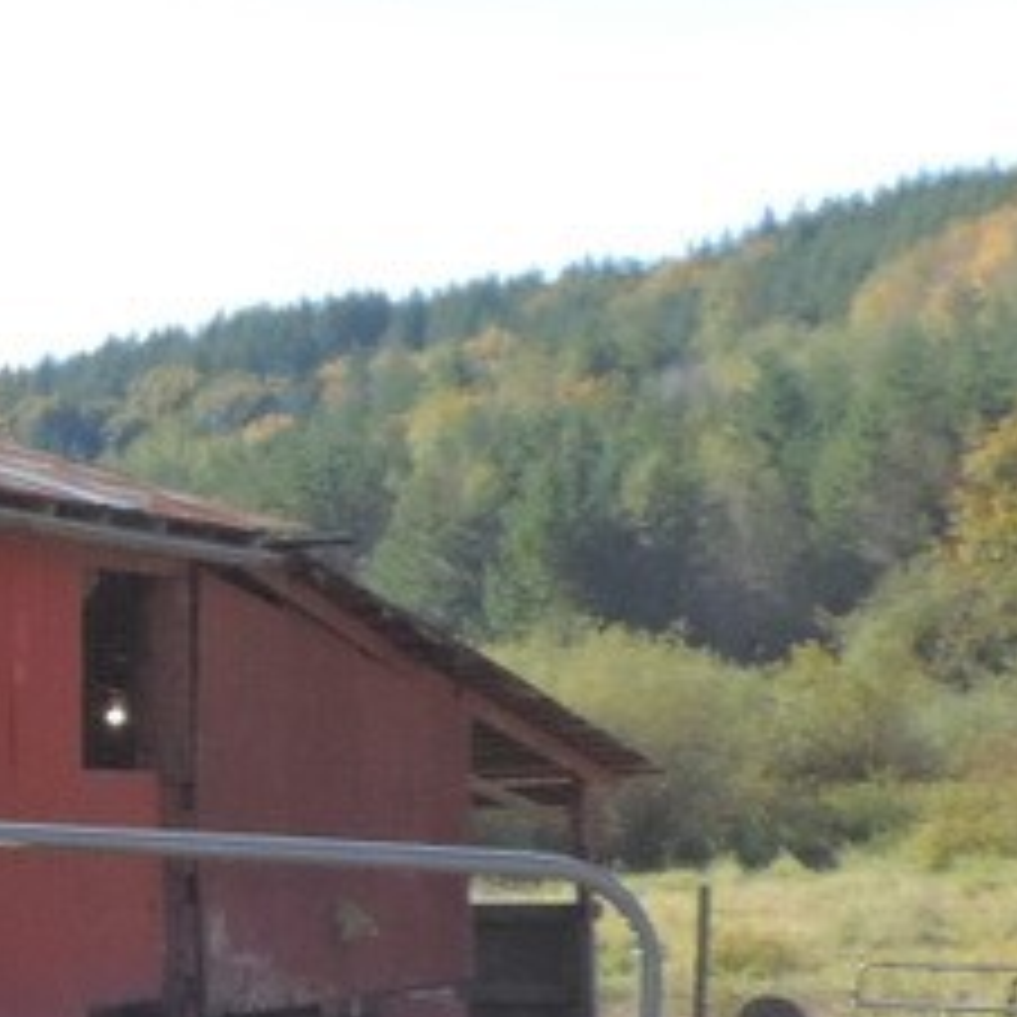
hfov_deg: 14.8
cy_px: 801
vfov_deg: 18.0
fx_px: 3191
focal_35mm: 96
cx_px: -1026
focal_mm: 4.3
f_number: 3
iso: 200
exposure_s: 1/1000
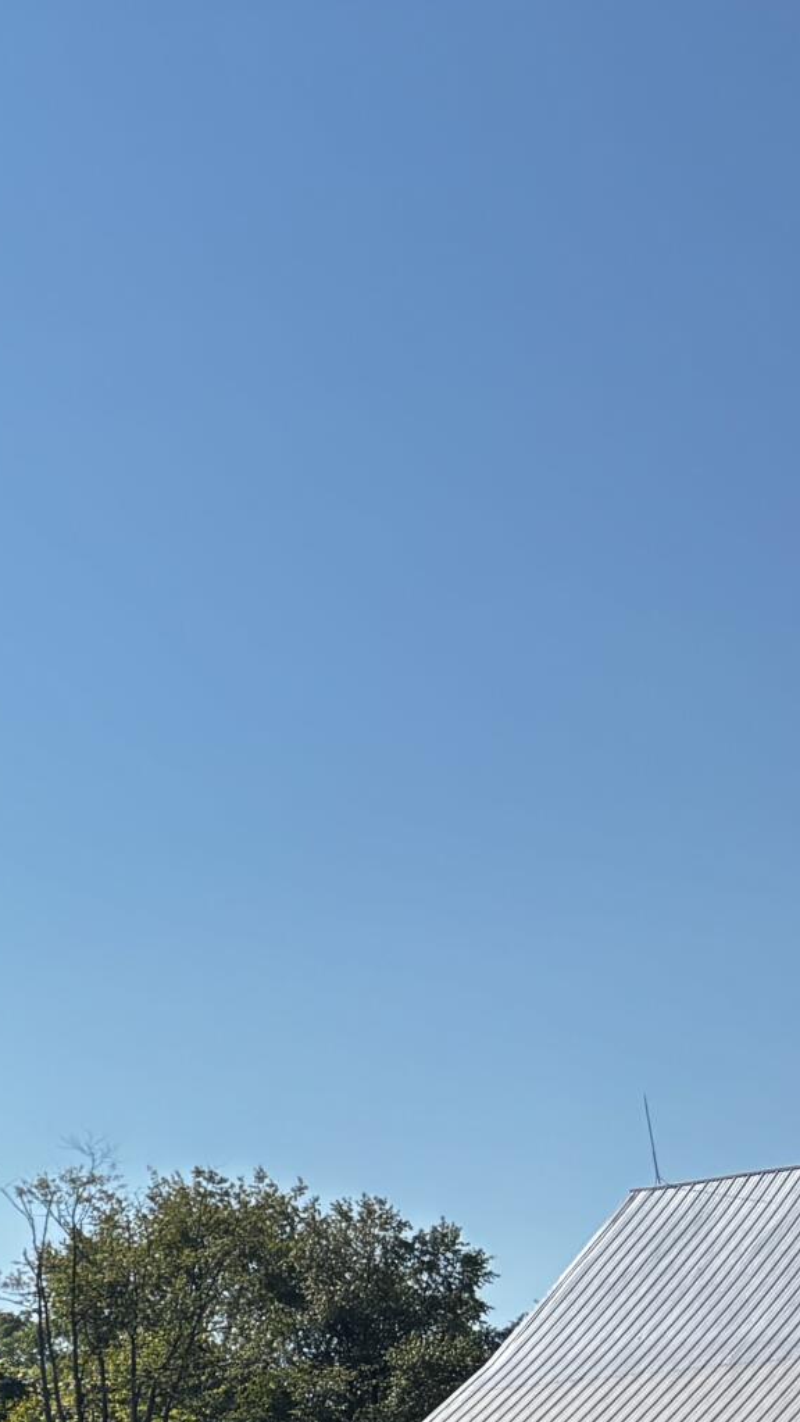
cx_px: -1136
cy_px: 1394
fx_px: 3130
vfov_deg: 24.5
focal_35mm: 83
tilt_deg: +4.1
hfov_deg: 11.8
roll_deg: +2.9
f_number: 1.6
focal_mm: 5.96
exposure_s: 1/3311
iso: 50
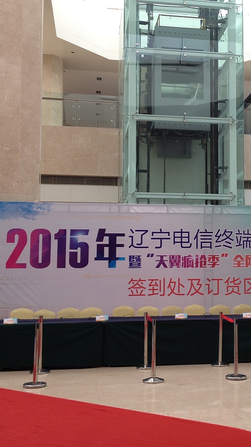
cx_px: 196
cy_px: 224
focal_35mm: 51
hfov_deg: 23.2
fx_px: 604
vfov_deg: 40.6
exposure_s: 1/60
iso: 50
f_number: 2.4
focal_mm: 4.28
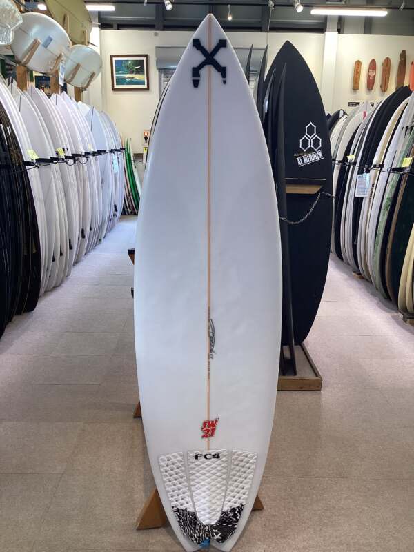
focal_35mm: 31
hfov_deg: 45.4
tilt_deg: -16.3
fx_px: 494
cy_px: 276
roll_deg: -0.5
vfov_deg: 58.4
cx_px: 207
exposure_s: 1/50
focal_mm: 3.3
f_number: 2.4
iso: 50
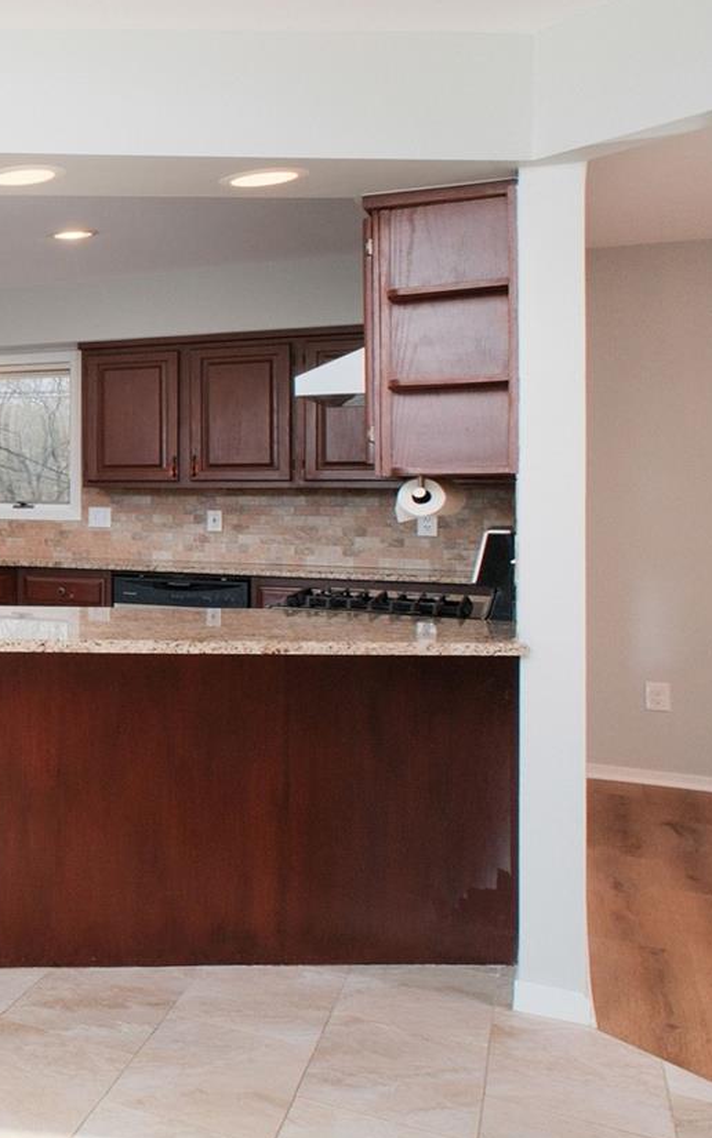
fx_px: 1334
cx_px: -552
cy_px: 485
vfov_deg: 46.1
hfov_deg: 21.0
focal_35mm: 43
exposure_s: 1/250
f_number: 7.1
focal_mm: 11
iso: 800
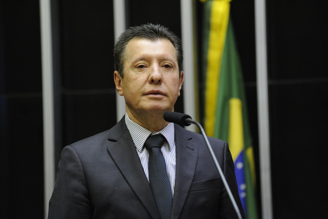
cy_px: 110
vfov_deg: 8.1
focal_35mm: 170
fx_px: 1548
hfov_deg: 12.1
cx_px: 164
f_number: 4.5
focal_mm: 170
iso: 3200
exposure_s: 1/125
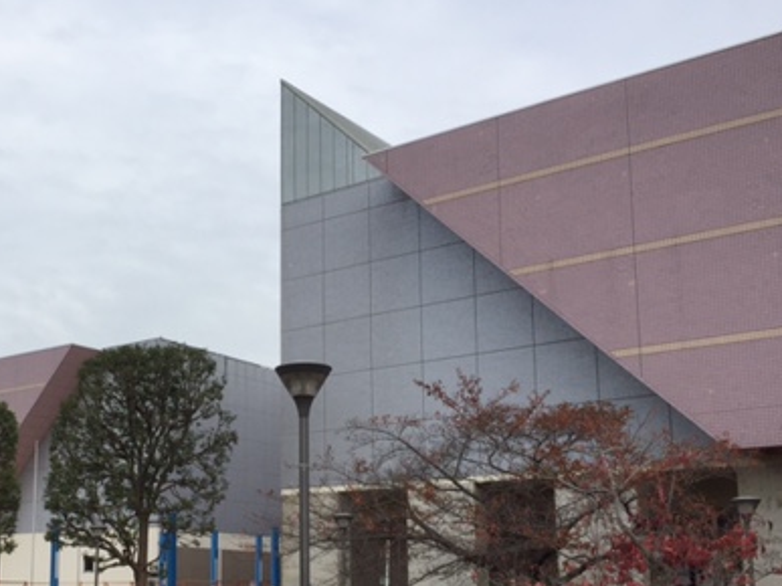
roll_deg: -1.4
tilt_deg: +10.6
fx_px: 1084
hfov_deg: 38.8
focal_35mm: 48
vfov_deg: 29.9
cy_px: 408
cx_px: 208
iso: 32
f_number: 2.2
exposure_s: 1/1721
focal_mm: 4.15
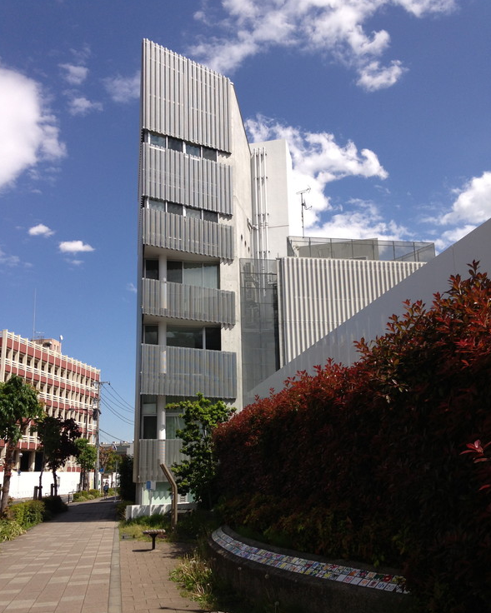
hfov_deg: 42.2
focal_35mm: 35
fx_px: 636
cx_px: 243
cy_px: 328
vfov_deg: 51.5
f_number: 2.4
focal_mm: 4.13
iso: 50
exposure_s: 1/1695
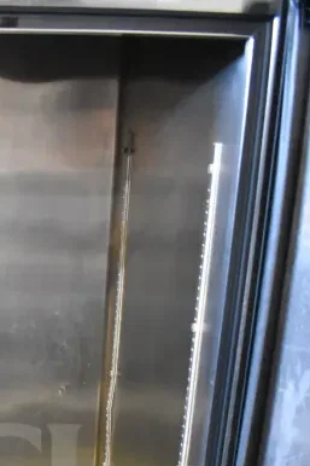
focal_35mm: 64
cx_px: -28
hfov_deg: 20.3
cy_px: 520
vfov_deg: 28.4
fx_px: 827
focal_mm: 18
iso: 6400
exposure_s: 1/60
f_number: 4
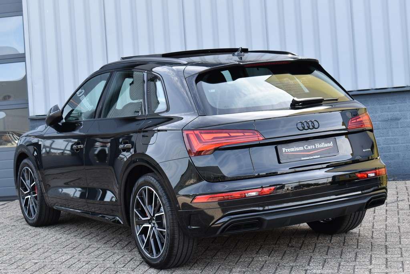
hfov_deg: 28.1
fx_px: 820
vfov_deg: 19.0
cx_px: 205
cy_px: 137
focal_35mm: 72
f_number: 7.1
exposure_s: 1/200
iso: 400
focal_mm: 48
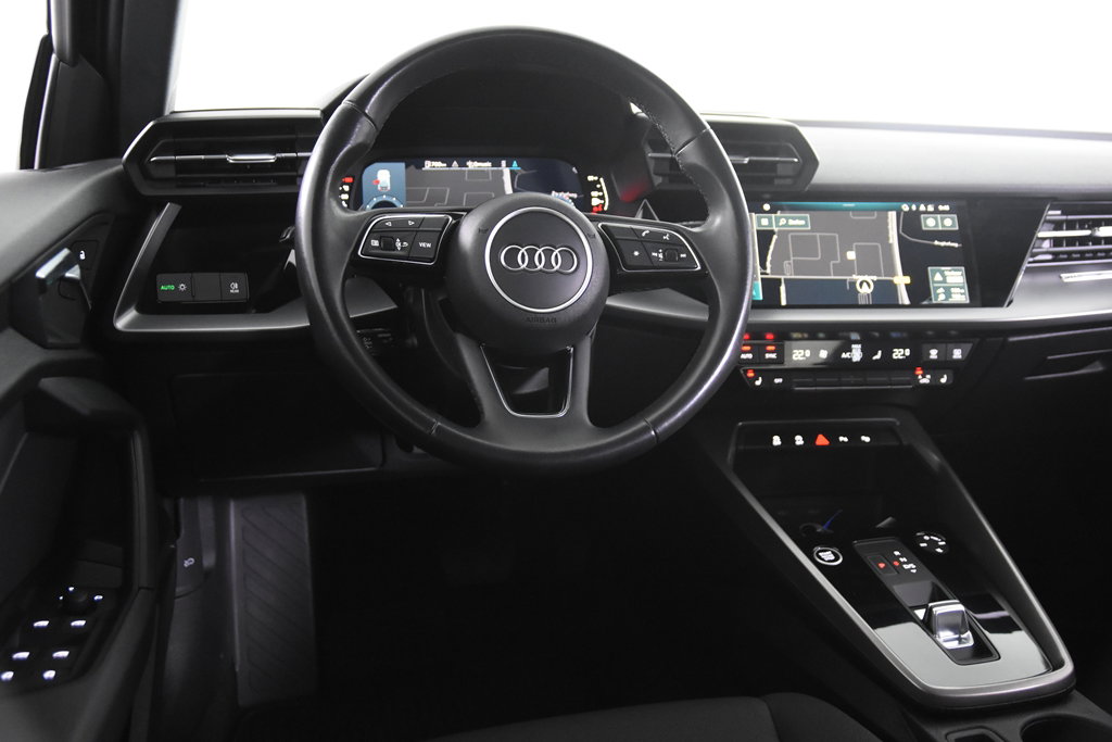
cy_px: 371
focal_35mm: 36
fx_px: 1112
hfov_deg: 53.1
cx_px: 556
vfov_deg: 36.9
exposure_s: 1/40
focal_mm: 24
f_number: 3
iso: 4000
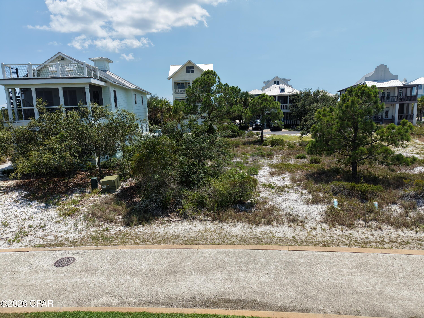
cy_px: 159
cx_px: 212
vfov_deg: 56.8
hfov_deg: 71.6
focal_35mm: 24
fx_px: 294
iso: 270
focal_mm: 8.67
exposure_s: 1/8000
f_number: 1.8
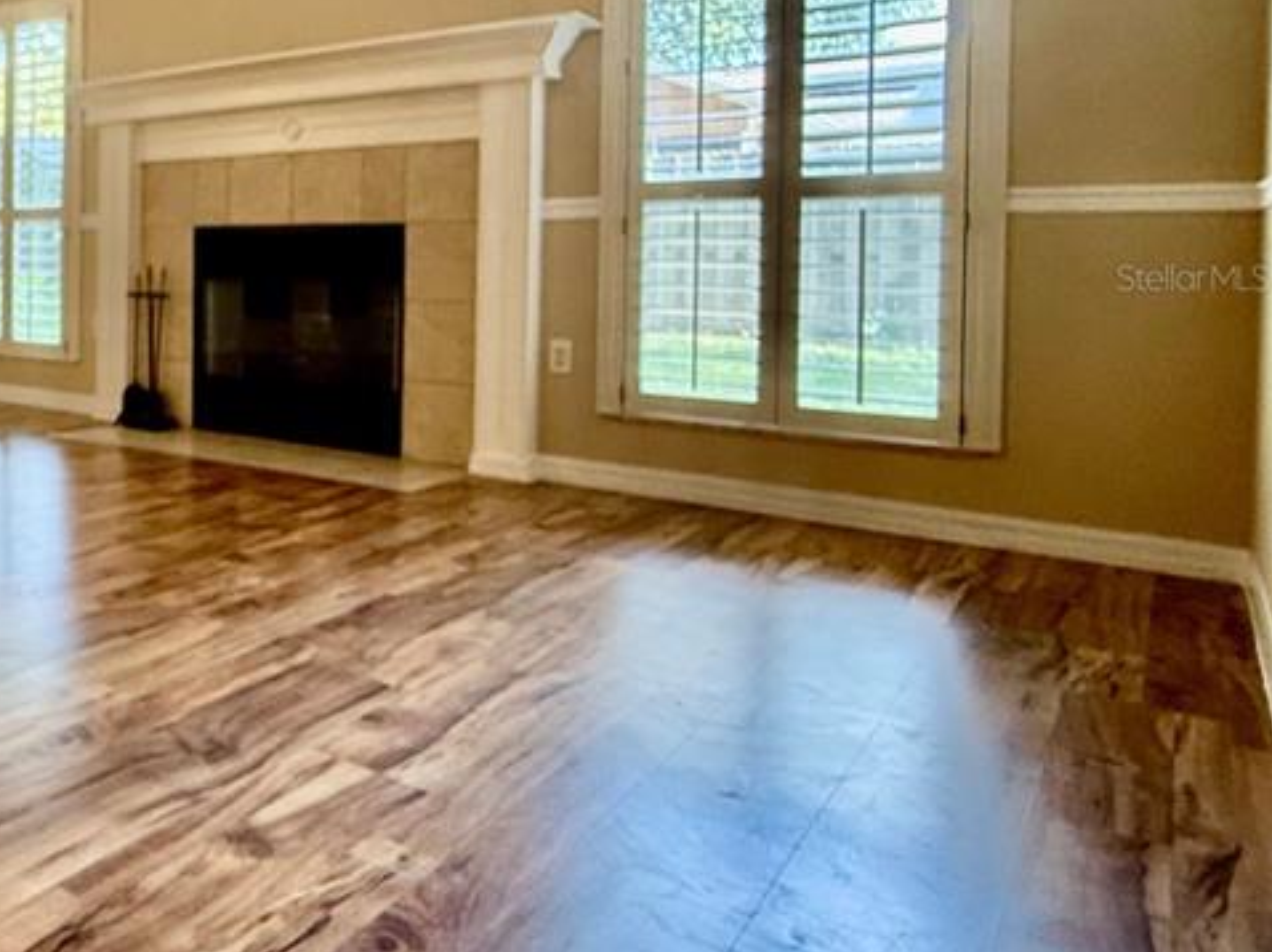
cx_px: -85
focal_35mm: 30
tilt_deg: -0.3
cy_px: 277
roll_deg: -0.8
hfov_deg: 46.5
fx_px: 1102
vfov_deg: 45.6
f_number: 2.2
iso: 250
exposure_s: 1/99
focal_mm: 2.22
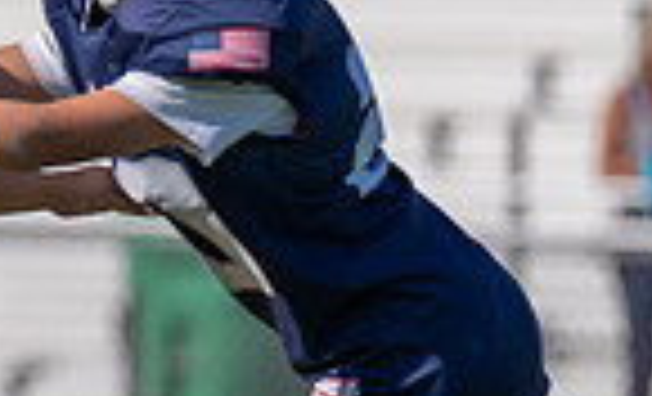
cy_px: 29
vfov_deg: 1.0
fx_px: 21786
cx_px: -855
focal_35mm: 1236
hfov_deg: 1.7
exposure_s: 1/2500
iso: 100
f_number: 3.5
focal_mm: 200
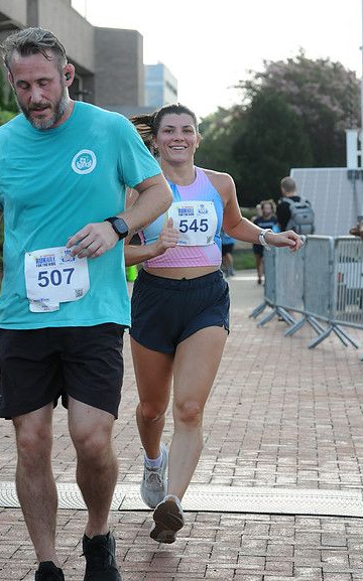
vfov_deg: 16.0
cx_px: 189
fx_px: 2068
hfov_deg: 10.0
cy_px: 291
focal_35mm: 131
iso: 800
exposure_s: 1/800
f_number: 5.6
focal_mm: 85
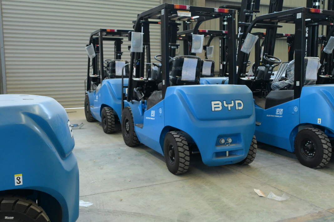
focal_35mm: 36
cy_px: 111
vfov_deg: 36.9
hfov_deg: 53.1
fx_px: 334
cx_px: 167
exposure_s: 1/500
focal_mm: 24
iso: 3200
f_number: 4
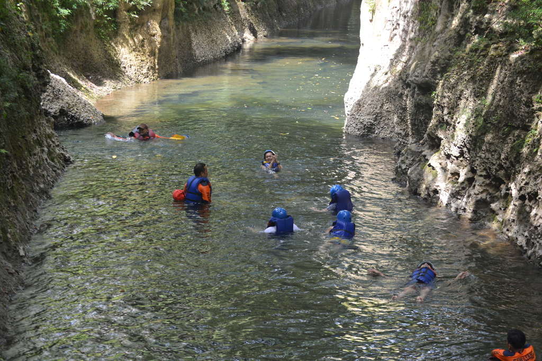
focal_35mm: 108
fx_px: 1626
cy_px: 180
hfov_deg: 18.9
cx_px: 271
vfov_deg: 12.7
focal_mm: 72
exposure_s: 1/125
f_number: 5.6
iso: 280
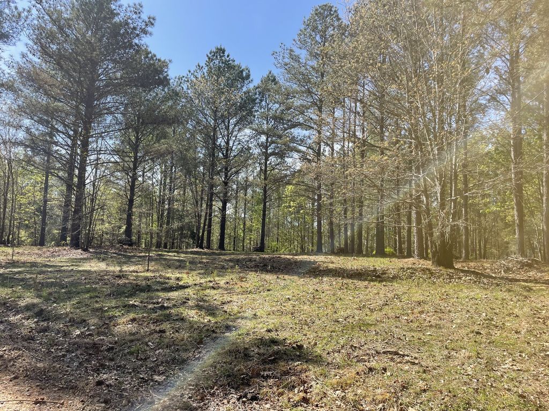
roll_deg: -1.7
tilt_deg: +8.0
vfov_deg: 53.1
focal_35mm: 26
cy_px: 206
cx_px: 274
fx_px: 412
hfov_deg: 67.3
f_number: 1.6
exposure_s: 1/1595
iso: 32
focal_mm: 4.2
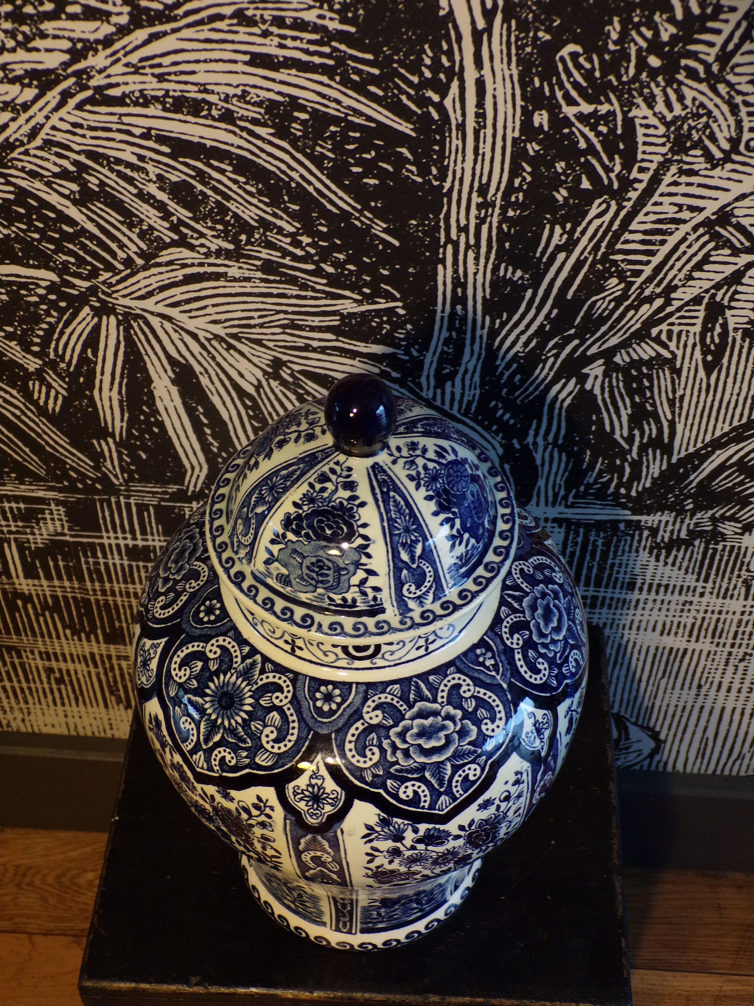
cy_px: 503
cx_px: 377
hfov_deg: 34.3
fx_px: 1220
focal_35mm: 42
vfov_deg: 44.8
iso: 200
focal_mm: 7.6
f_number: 3.4
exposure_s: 1/20
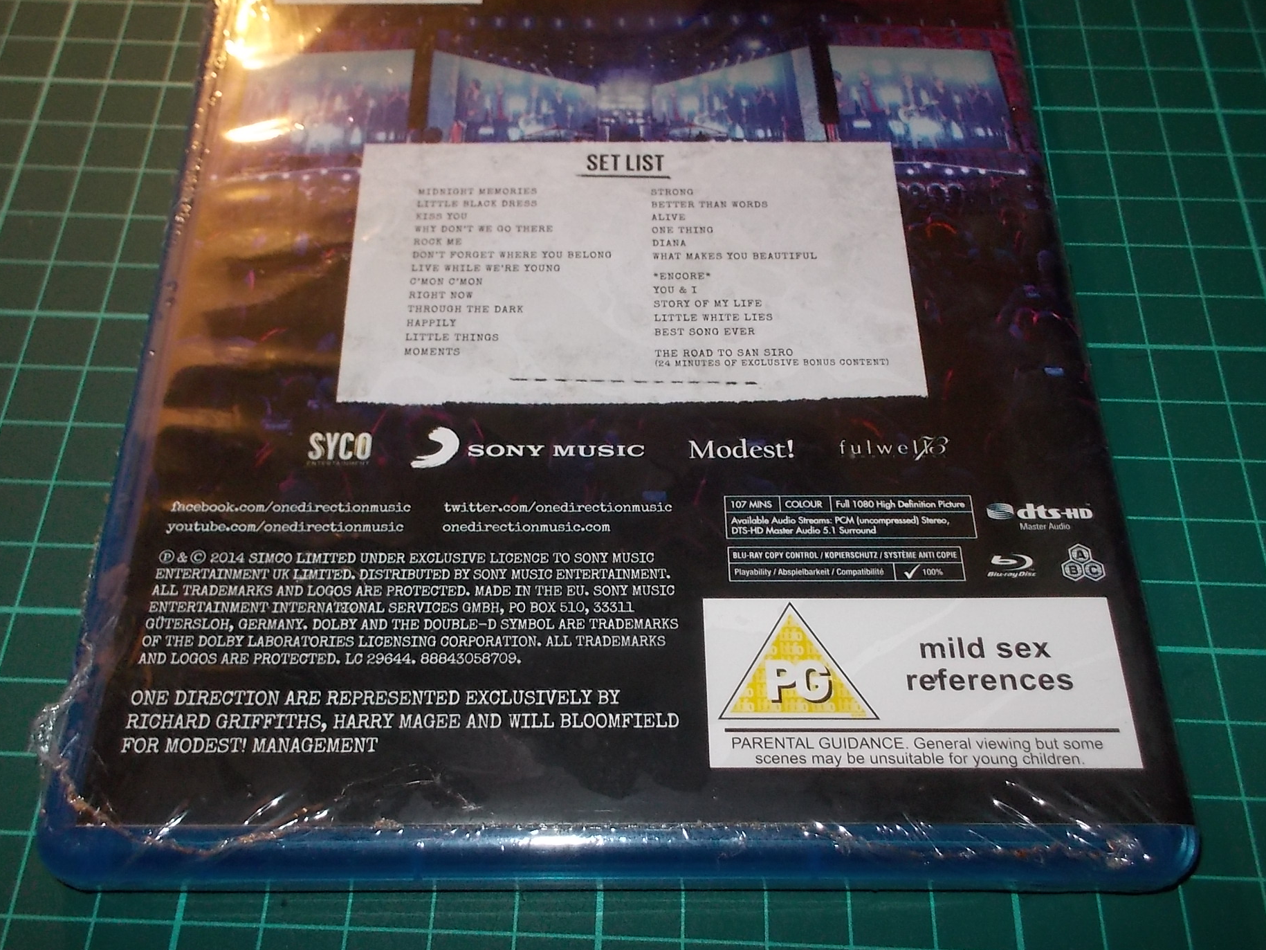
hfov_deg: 51.3
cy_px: 447
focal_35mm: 36
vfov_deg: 39.7
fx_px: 1317
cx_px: 611
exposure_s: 1/30
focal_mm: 4.1
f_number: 3.3
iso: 200
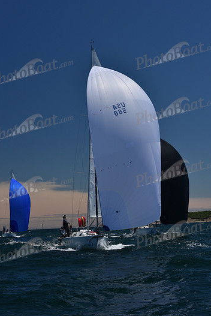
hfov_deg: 17.7
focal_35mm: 77
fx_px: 676
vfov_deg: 26.3
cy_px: 149
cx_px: 105
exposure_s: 1/800
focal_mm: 70
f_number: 8
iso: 250
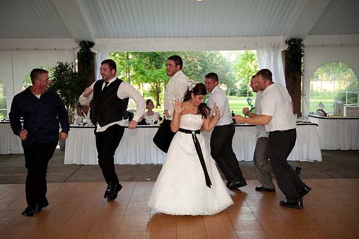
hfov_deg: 43.6
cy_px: 120
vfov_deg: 29.8
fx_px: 448
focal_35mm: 45
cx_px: 180
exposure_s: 1/400
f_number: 2.8
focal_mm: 45
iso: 1250
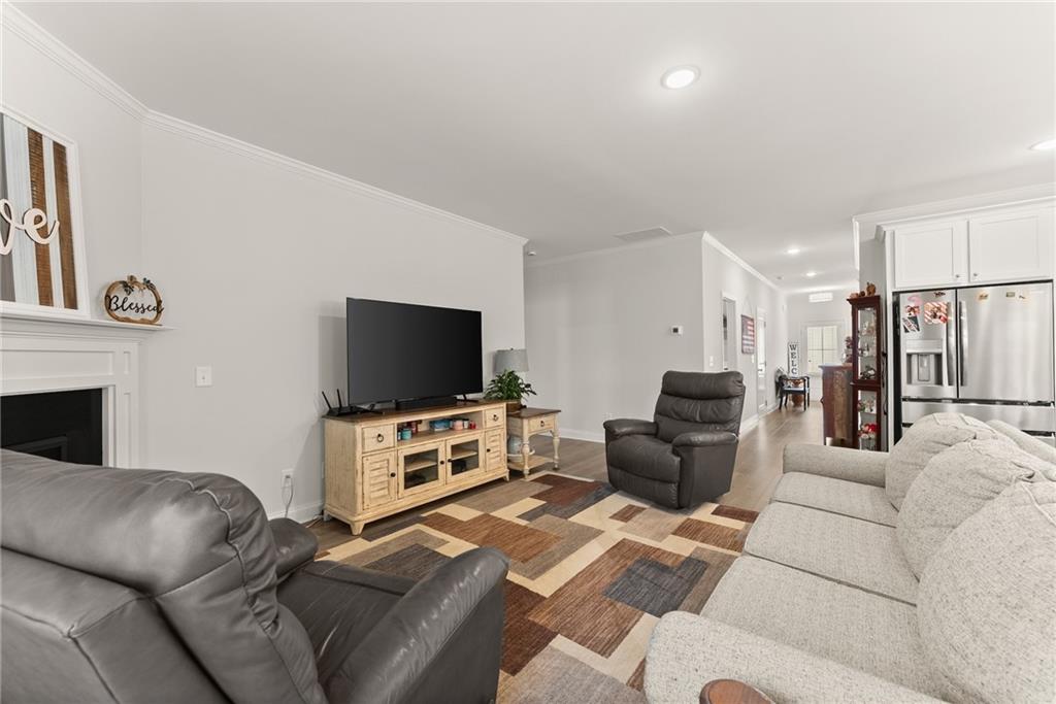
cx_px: 528
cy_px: 352
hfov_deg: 104.2
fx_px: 411
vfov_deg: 81.2
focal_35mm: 14
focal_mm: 14
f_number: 7.1
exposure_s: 1/4
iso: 640
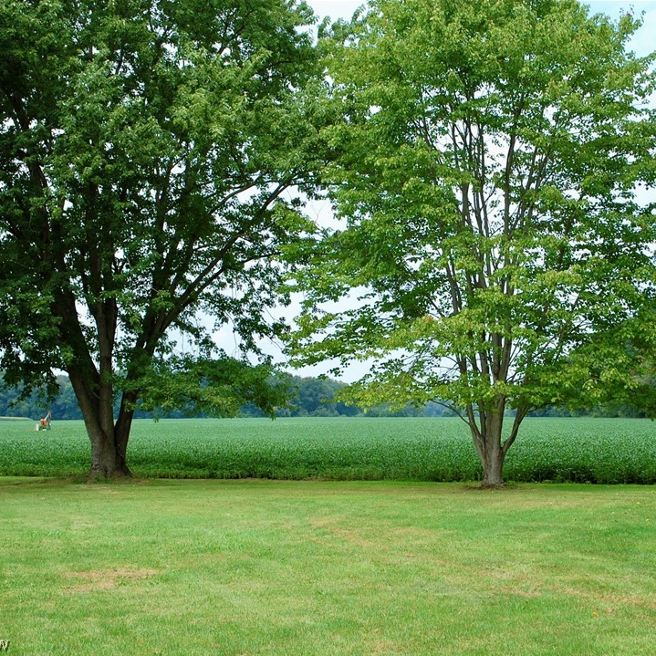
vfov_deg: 28.8
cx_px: 413
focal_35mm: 60
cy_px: 328
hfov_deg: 28.7
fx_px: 1279
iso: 200
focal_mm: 31
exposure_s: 1/250
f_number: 8
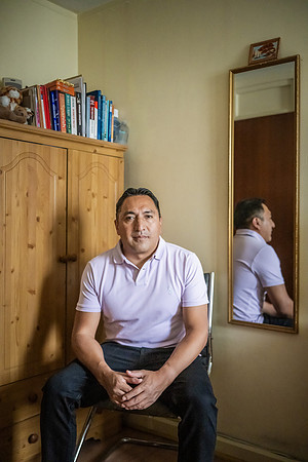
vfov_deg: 54.4
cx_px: 154
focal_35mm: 35
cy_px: 231
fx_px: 449
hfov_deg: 37.9
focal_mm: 35
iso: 11400
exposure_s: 1/2000
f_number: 2
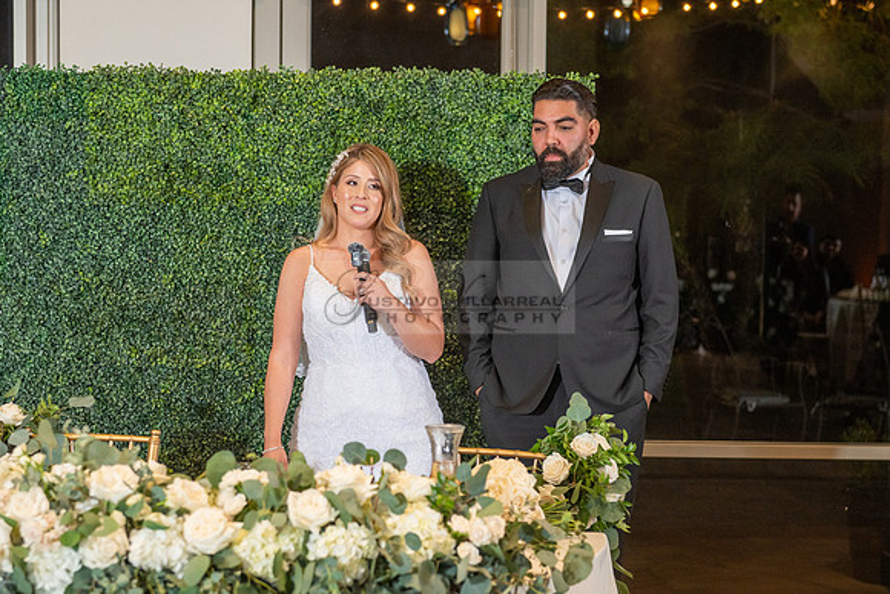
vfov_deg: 18.5
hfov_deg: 27.4
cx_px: 414
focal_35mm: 74
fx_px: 1826
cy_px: 352
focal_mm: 62
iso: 800
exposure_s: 1/160
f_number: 3.5
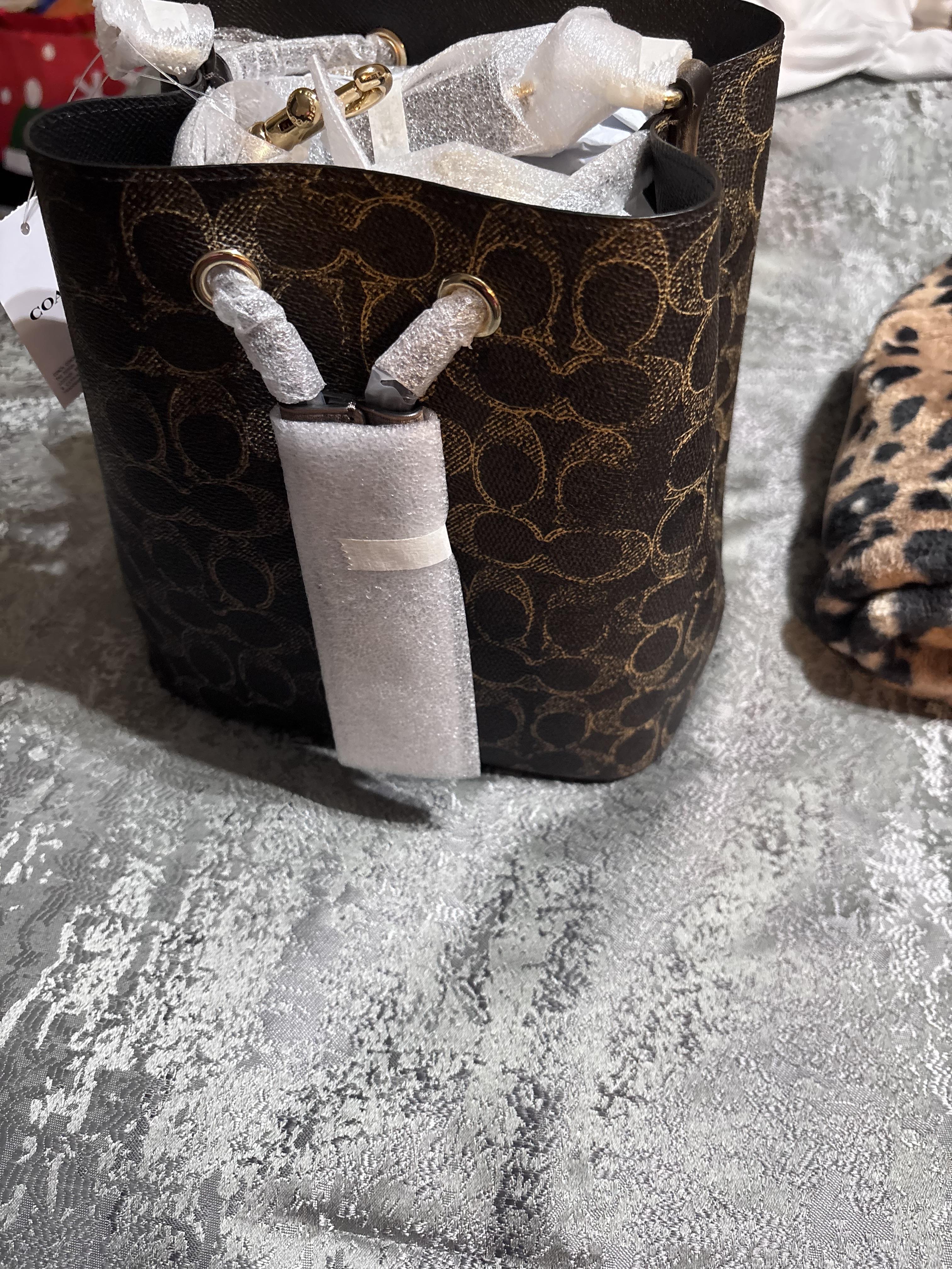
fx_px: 953
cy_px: 634
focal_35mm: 26
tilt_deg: -51.4
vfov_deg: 67.3
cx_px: 476
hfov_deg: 53.1
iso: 500
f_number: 1.6
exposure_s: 1/40
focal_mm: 5.96
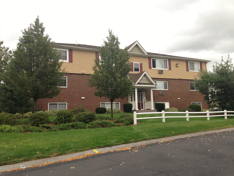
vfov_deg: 42.9
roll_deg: +2.4
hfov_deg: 55.4
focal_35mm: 33
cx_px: 117
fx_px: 223
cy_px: 88
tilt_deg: +6.9
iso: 50
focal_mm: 4.12
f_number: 2.4
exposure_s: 1/218
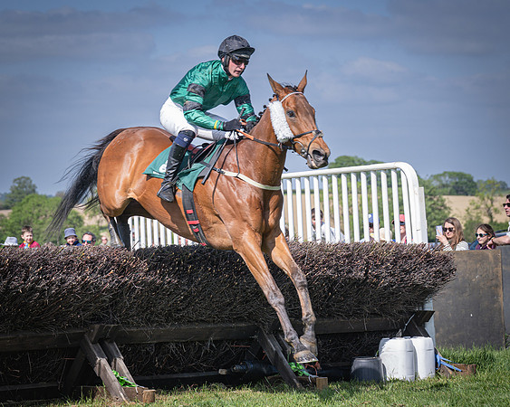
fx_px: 1877
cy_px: 170
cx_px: 129
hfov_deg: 15.4
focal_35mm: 124
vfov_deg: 12.4
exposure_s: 1/1600
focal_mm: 72
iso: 200
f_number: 4
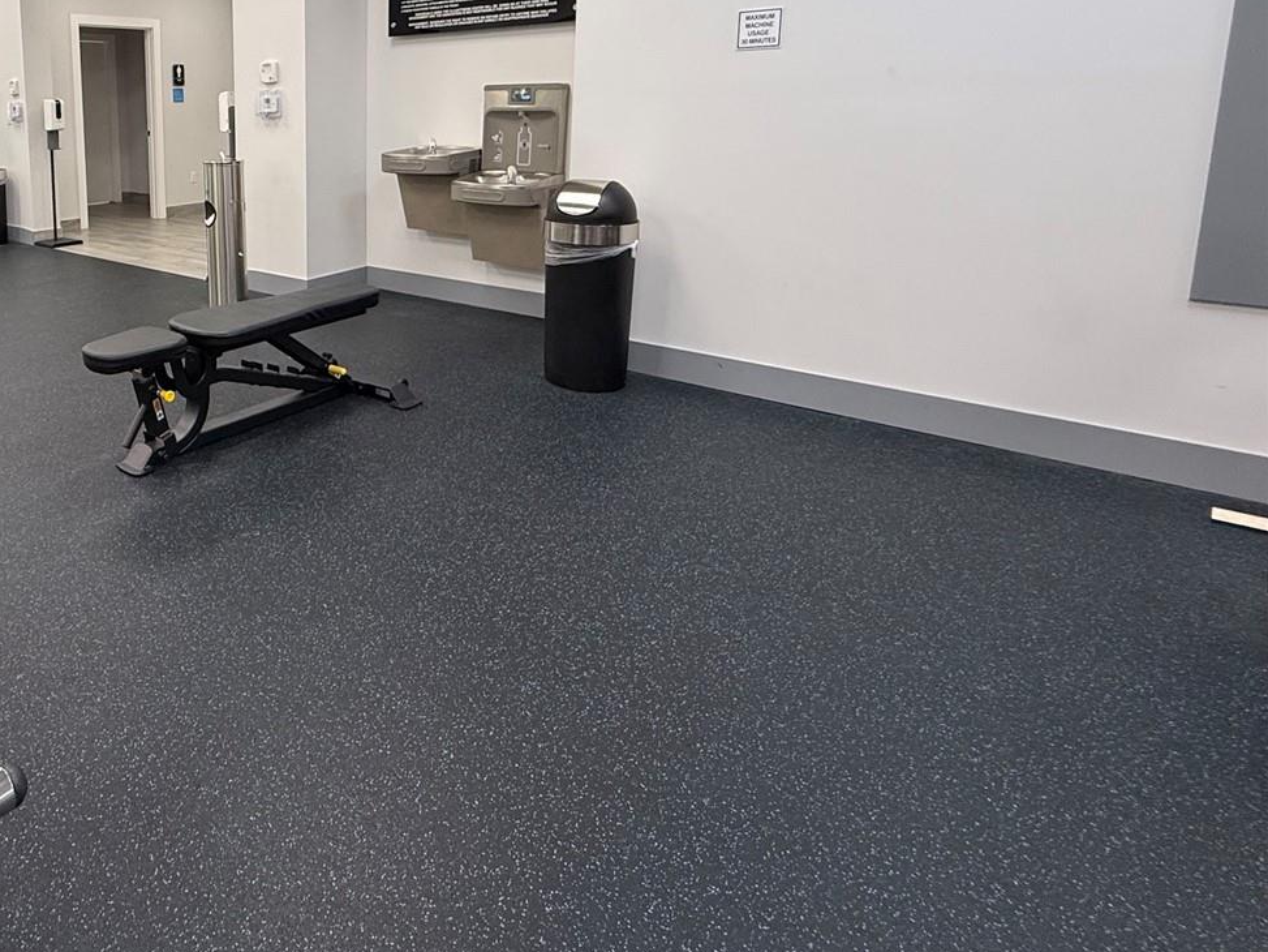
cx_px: 227
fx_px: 843
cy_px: 226
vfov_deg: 55.7
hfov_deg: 66.1
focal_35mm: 23
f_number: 2.2
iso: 200
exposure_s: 1/120
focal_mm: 2.22
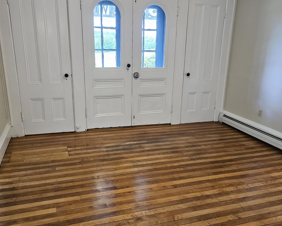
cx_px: 141
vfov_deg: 48.4
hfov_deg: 58.8
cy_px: 123
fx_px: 250
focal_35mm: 30
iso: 640
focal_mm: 6.3
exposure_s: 1/120
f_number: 1.7
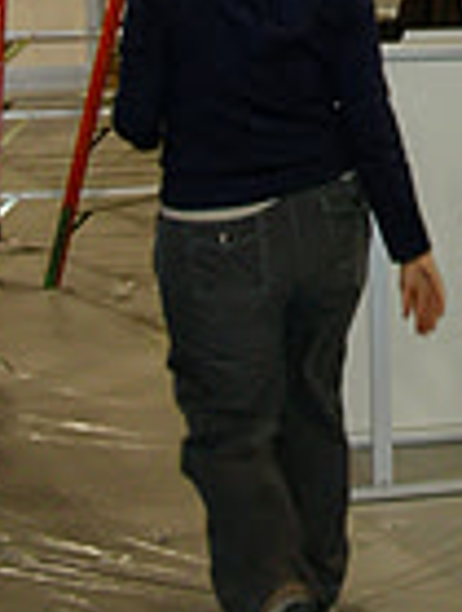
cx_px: 678
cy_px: -216
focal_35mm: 113
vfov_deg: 16.3
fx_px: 2002
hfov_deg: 12.6
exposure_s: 1/60.1
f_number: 3
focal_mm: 5.8
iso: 130
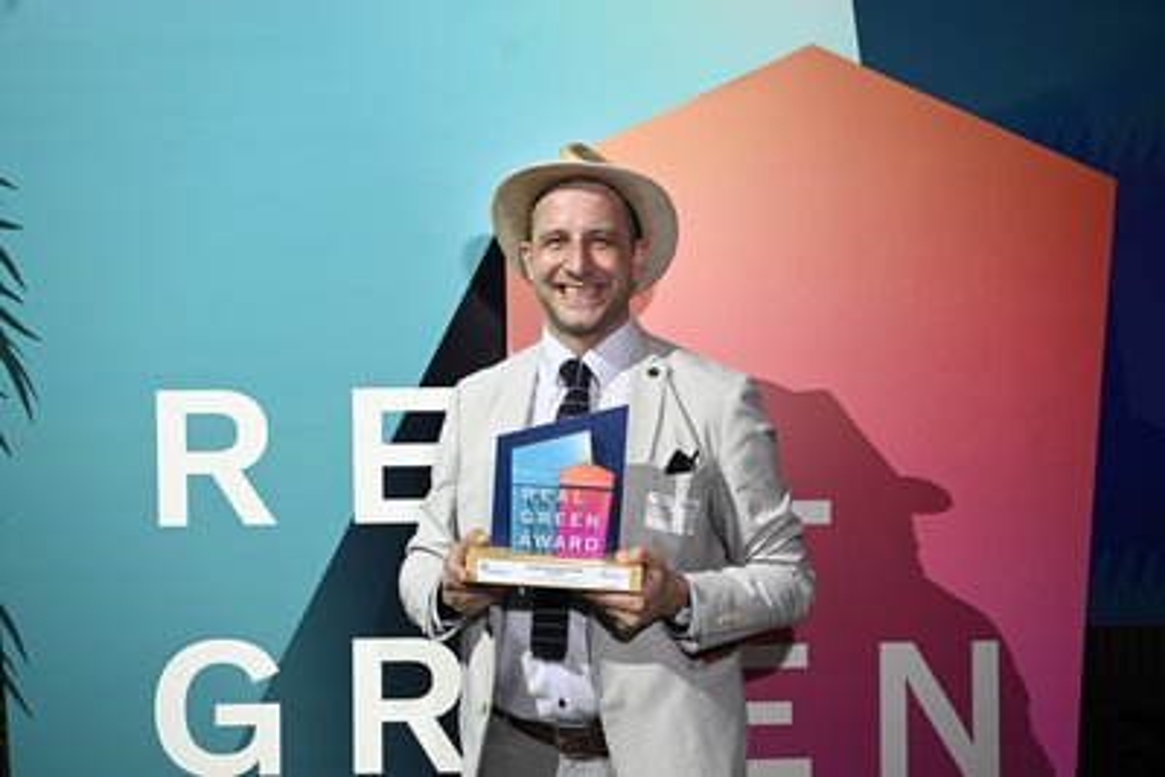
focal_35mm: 36
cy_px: 388
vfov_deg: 36.9
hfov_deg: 53.1
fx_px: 1165
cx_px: 582
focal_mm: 36
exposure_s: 1/160
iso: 1000
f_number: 4
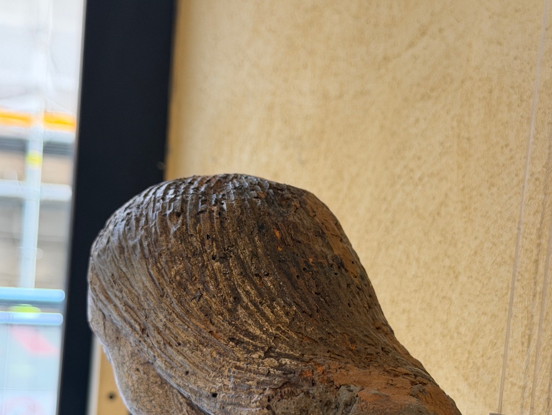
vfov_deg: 22.5
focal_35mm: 65
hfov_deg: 29.8
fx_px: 1037
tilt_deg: +3.1
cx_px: 272
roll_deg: -5.0
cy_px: 275
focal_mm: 6.76
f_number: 1.78
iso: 125
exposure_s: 1/50
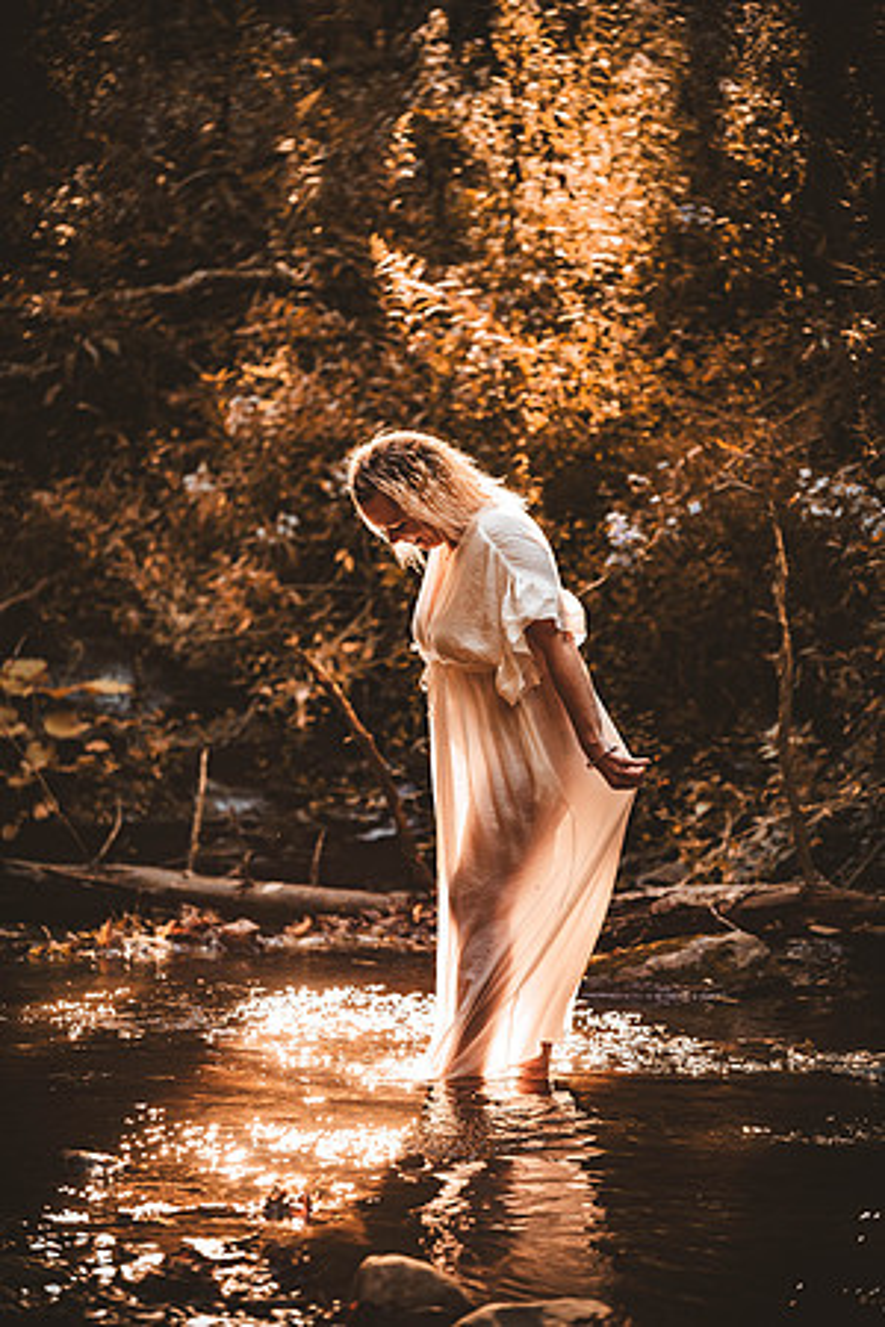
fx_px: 5715
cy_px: 664
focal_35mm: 155
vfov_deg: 13.2
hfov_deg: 8.9
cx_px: 442
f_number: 2.8
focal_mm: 155
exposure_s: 1/400
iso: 1000
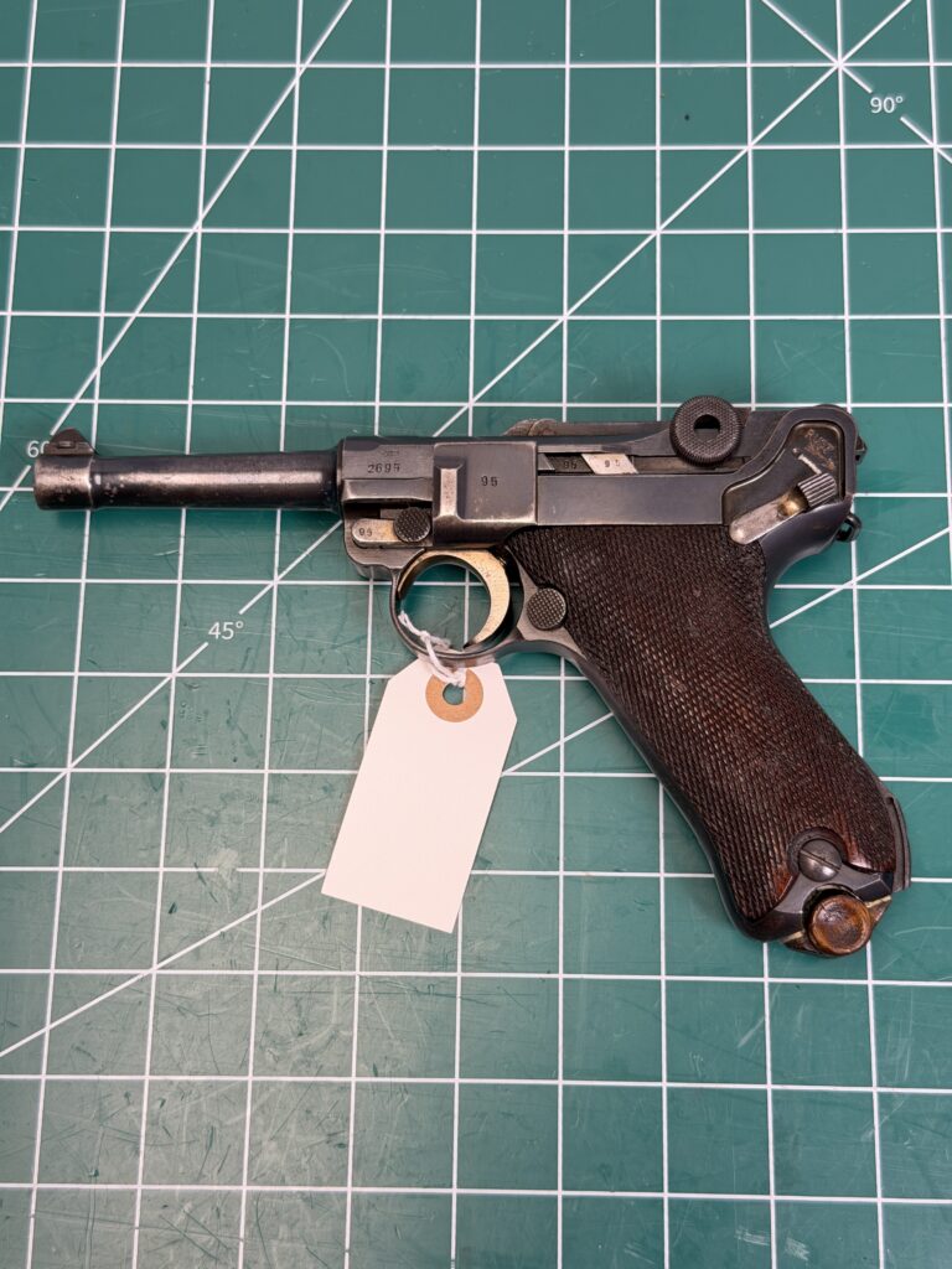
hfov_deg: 30.3
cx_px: 476
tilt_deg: -75.3
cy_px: 634
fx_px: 1760
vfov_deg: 39.7
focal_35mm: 48
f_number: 1.78
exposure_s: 1/60
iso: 80
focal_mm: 6.76
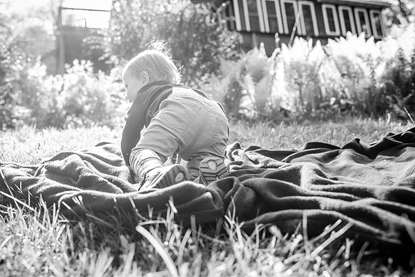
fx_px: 404
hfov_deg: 54.4
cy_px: 138
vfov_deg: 37.9
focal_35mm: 35
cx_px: 208
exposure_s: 1/1250
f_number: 3.5
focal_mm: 35
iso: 800
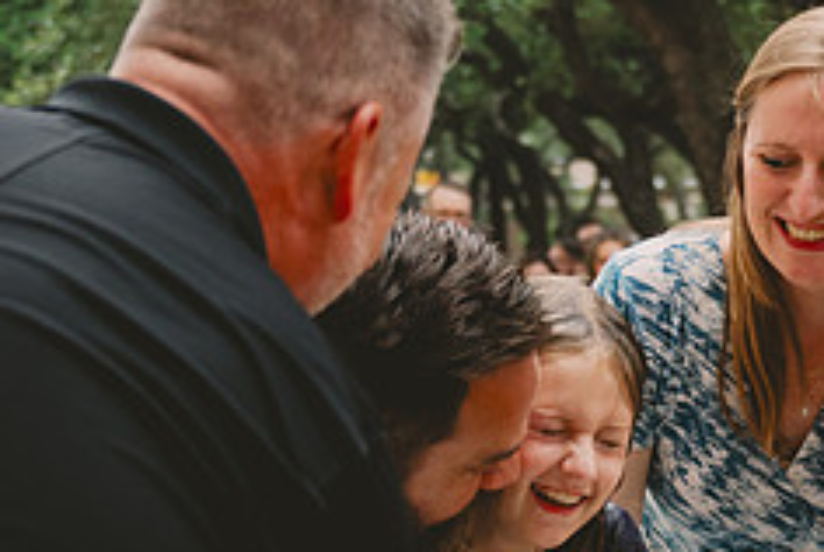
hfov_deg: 13.7
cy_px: 524
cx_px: 698
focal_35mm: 149
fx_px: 3415
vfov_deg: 9.2
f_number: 2.8
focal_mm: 33
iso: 250
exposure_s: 1/640
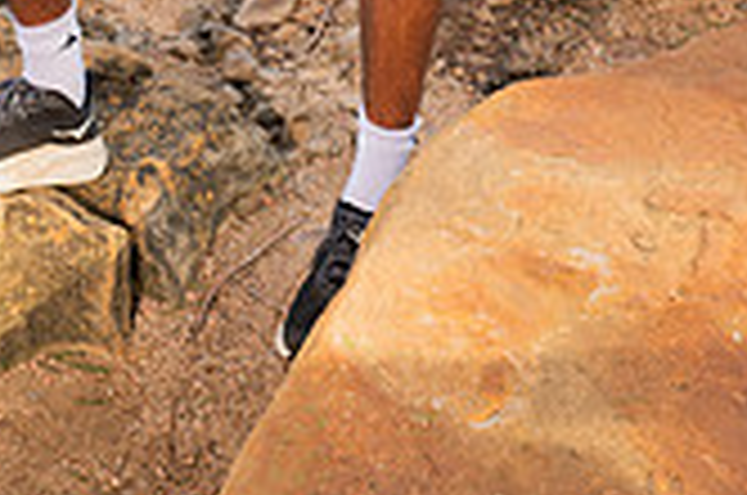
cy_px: -504
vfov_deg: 10.1
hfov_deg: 16.4
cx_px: 279
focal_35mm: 125
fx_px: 2589
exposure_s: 1/400
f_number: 4.5
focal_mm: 46
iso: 250
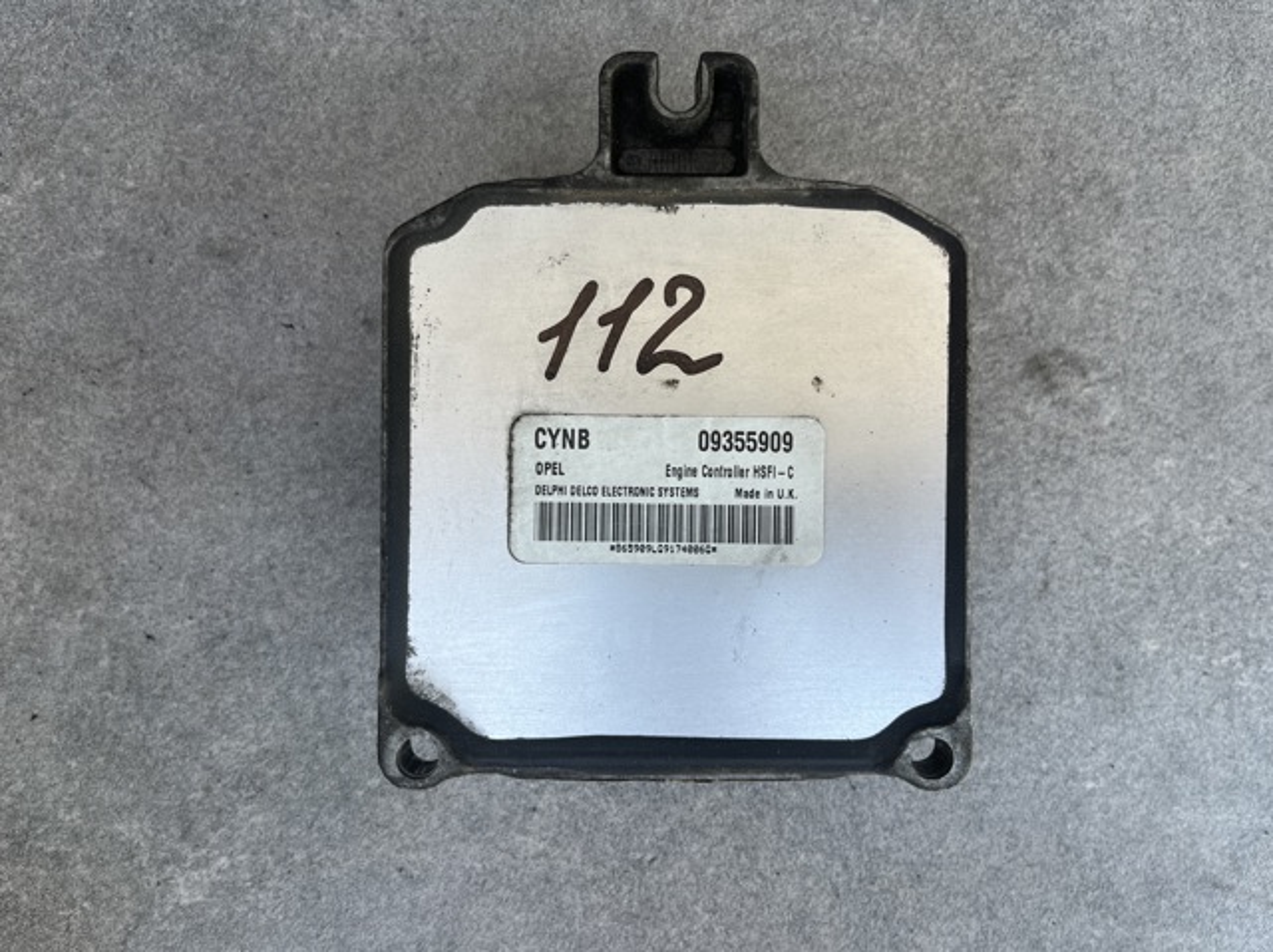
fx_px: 955
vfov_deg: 53.0
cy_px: 476
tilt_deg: -87.1
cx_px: 636
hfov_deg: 67.3
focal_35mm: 26
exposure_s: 1/174
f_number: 1.6
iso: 40
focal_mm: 5.1
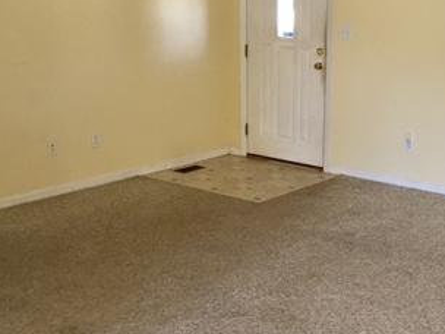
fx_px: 784
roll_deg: -2.9
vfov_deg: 24.0
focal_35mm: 61
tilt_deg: -14.0
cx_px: 350
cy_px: 205
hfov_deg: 31.0
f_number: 2.2
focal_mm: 4.15
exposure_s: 1/30
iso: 32
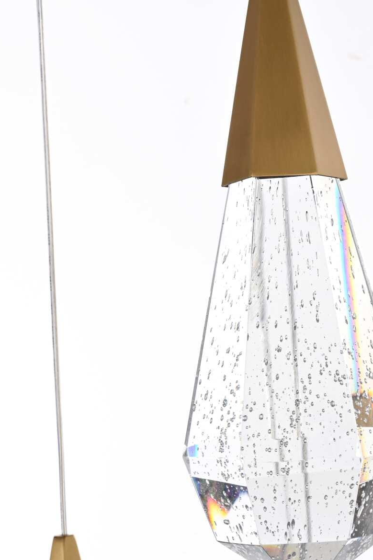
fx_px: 1788
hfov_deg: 11.9
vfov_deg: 17.8
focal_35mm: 115
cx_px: 278
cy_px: 245
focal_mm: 70
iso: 125
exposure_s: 1/100
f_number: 20
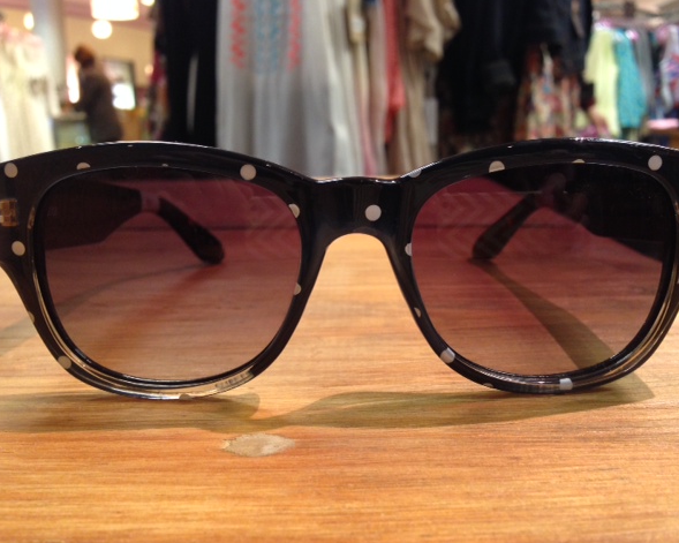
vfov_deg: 42.2
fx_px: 703
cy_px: 272
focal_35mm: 35
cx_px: 350
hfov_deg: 51.5
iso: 125
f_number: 2.4
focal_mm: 4.12
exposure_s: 1/20
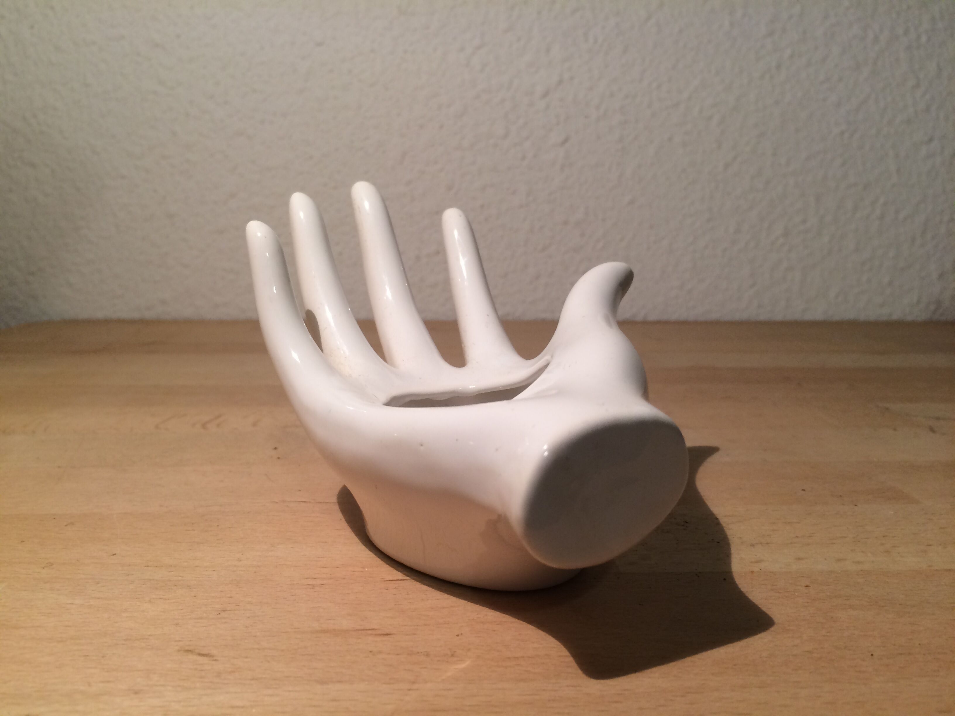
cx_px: 478
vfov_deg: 48.2
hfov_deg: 61.7
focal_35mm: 29
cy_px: 358
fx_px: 800
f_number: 2.2
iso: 40
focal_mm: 4.15
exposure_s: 1/33
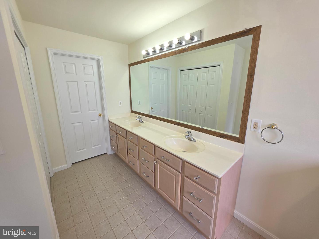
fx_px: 120
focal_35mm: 13
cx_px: 160
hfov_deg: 106.2
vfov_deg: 89.9
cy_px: 120
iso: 32
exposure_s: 1/120
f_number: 1.9
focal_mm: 2.2
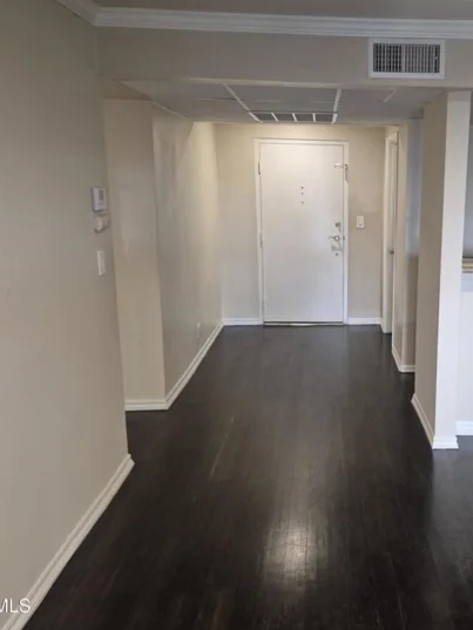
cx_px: 359
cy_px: 307
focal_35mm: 32
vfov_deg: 56.8
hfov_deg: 42.7
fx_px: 583
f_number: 1.8
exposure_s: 1/120
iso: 400
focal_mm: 5.4
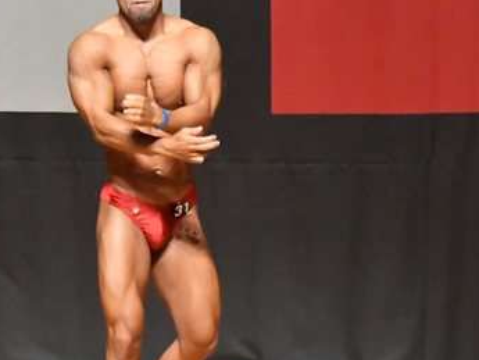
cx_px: 123
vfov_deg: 2.7
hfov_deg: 3.6
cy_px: 245
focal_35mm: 551
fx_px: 7627
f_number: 5.6
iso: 16000
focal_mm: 170
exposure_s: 1/400
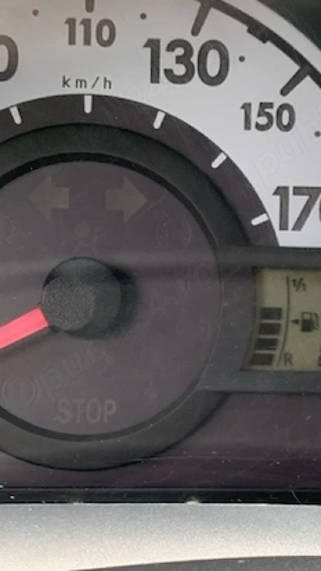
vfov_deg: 37.6
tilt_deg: -28.7
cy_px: 360
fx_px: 832
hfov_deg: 21.8
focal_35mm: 55
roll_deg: -3.8
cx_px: 181
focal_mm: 4.25
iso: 80
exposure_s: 1/121
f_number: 1.8
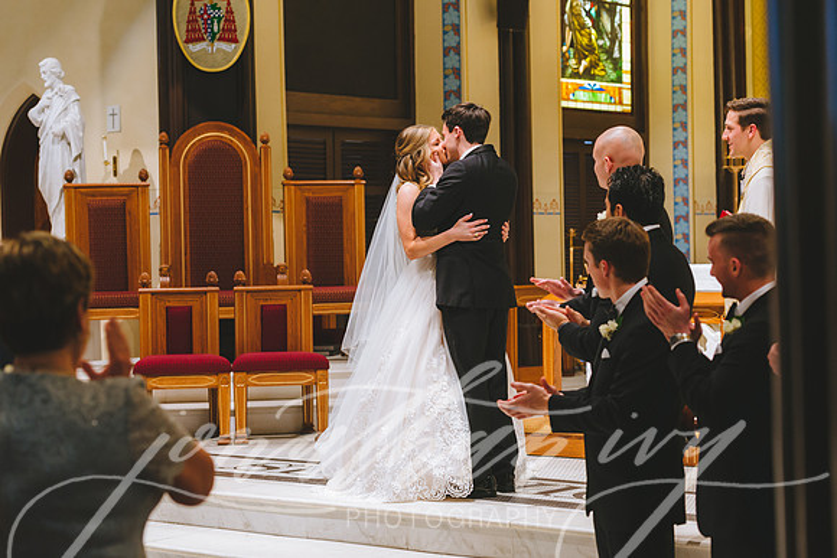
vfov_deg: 17.1
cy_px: 279
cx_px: 418
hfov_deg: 25.4
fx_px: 1860
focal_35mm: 80
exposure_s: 1/125
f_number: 4.5
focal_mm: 80
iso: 2000
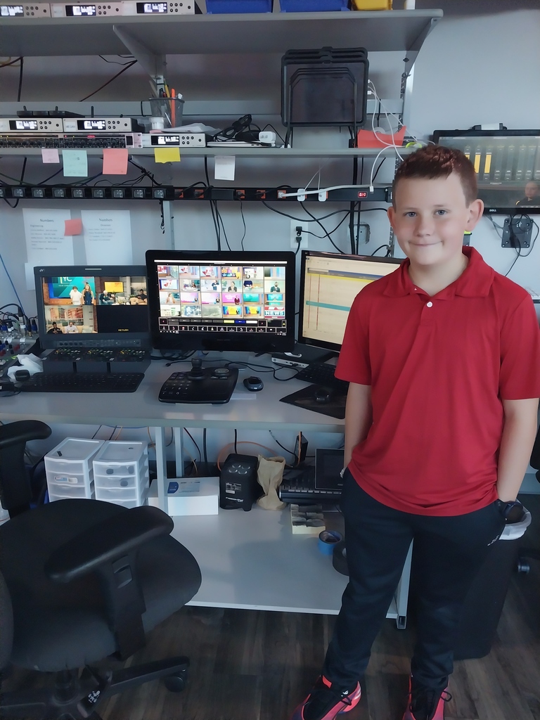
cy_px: 360
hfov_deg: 53.1
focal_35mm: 26
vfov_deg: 67.3
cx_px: 270
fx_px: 541
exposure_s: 1/60
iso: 320
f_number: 1.8
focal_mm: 4
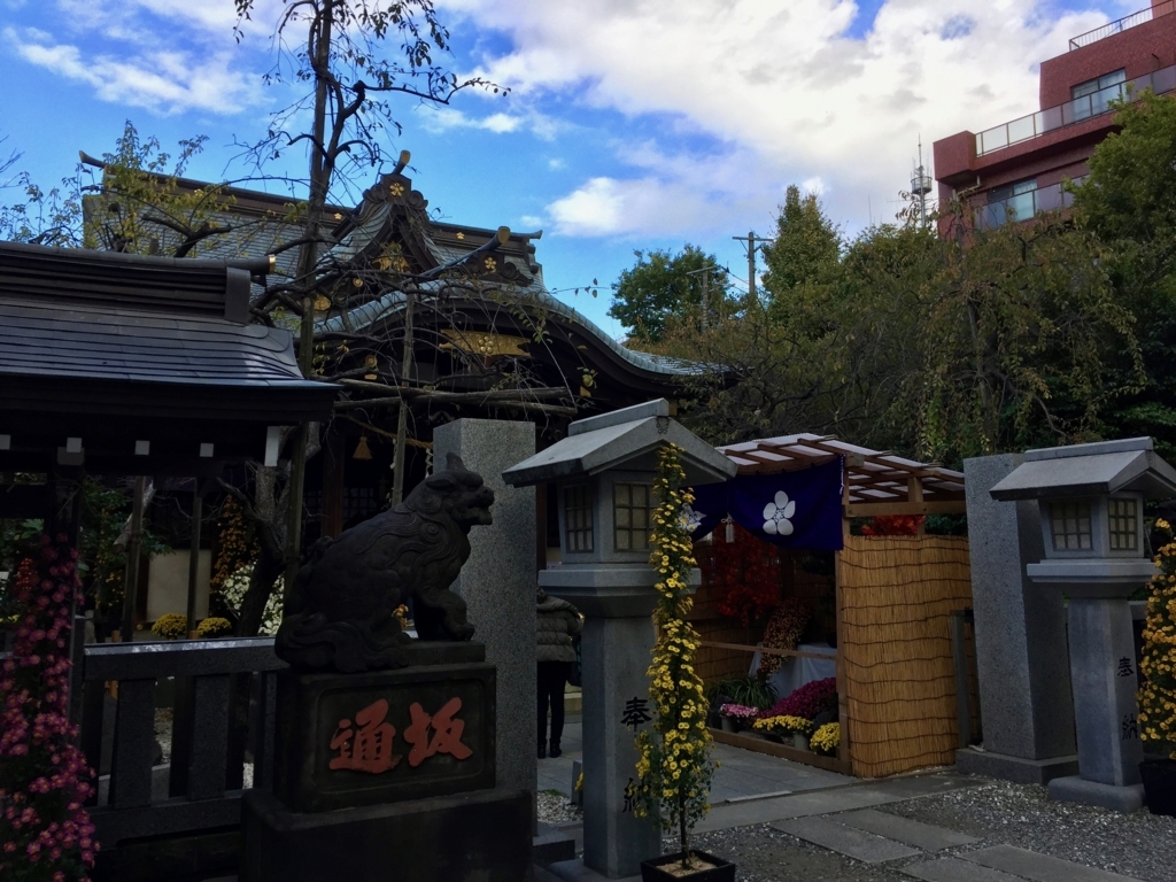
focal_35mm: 29
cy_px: 441
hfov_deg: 61.7
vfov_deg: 48.2
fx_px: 985
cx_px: 588
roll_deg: +0.3
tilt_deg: +6.9
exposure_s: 1/746
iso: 32
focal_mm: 4.15
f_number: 2.2
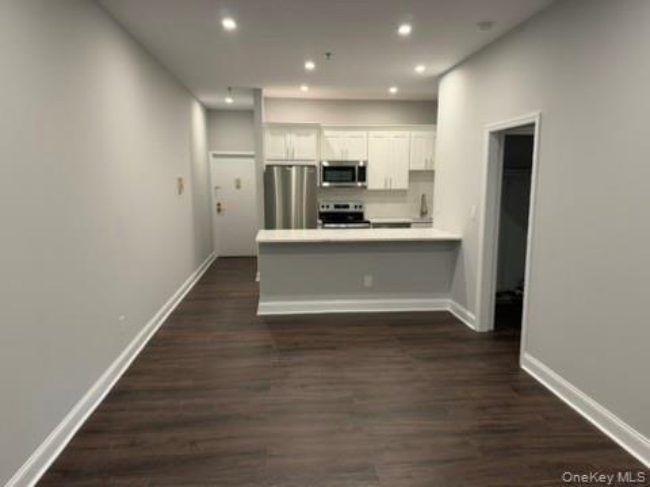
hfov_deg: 71.6
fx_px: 451
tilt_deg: -8.5
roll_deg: +0.3
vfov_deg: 56.8
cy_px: 244
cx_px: 325
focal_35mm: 24
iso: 160
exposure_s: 1/60
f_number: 1.78
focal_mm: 6.76
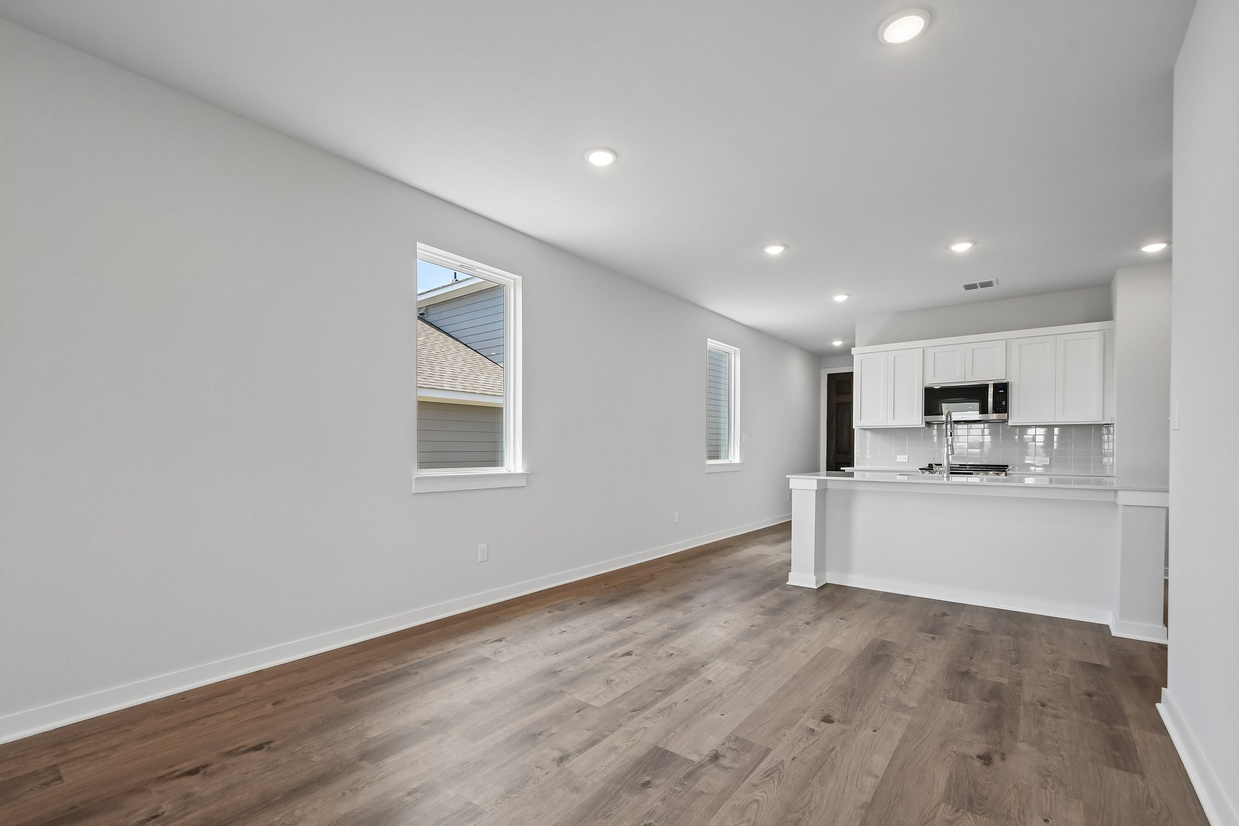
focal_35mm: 15
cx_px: 620
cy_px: 413
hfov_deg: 100.4
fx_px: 516
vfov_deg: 77.3
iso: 400
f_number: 8
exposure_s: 1/100
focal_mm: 10
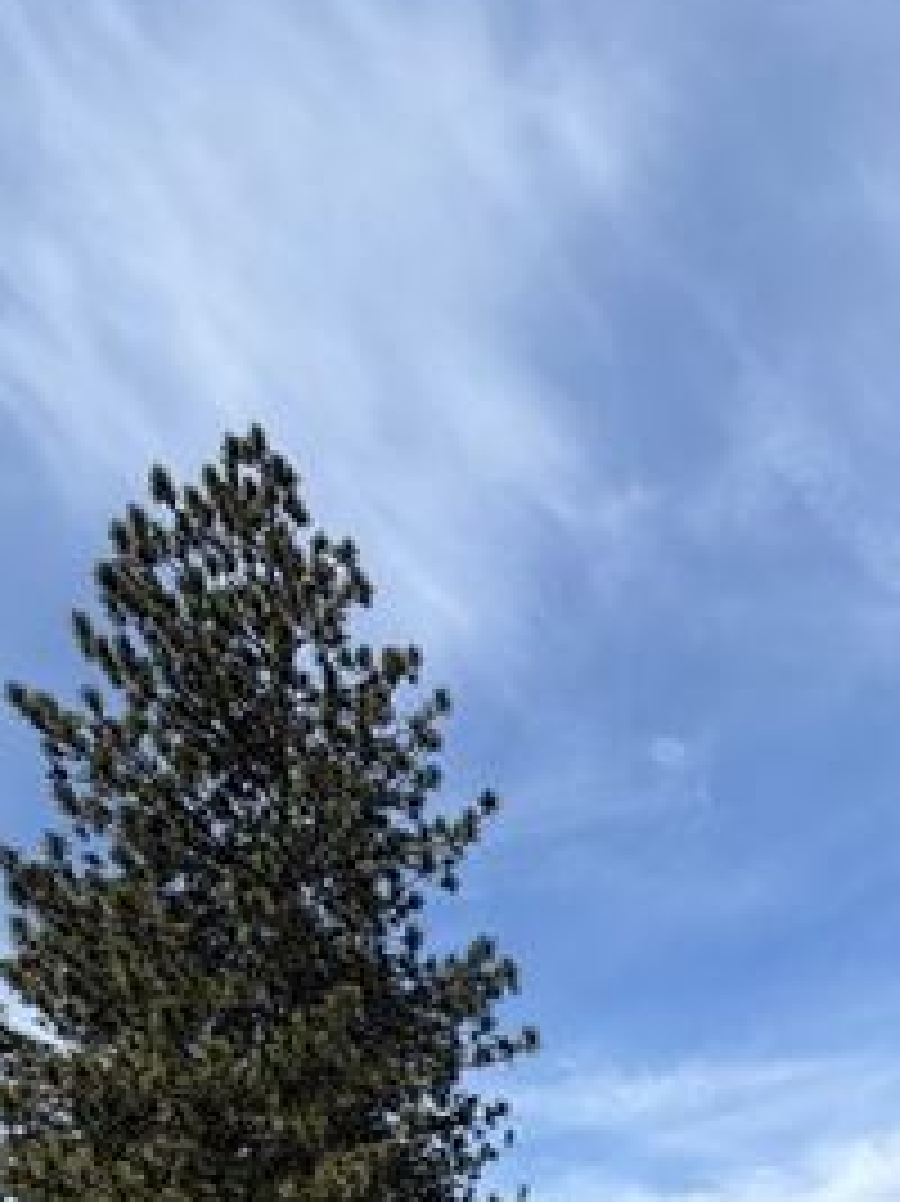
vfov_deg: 38.9
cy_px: 1434
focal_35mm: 35
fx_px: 1214
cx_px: 801
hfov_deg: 38.1
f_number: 2.2
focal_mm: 2.22
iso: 25
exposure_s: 1/770
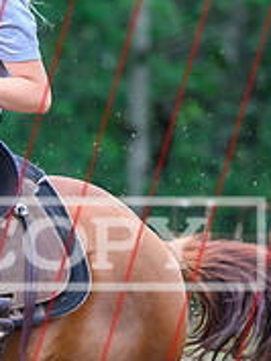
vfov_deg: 2.5
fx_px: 8216
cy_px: 287
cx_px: -92
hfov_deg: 1.9
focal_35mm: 788
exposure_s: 1/1600
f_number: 2.8
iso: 1600
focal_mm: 170
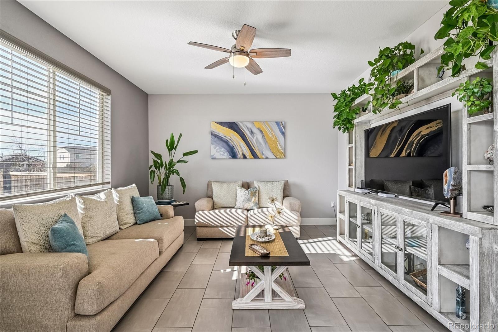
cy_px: 166
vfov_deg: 68.9
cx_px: 249
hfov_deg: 91.6
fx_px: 242
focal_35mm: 18
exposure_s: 1/40
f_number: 10
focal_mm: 17.5
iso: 400
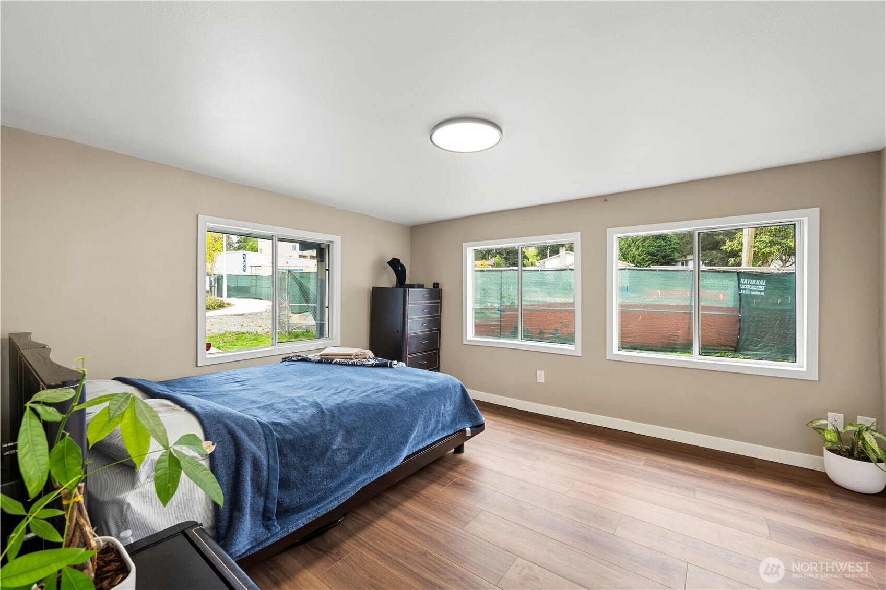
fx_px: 344
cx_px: 443
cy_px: 295
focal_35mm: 14
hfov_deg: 104.3
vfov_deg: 81.2
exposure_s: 1/6
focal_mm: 14
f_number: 8
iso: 200
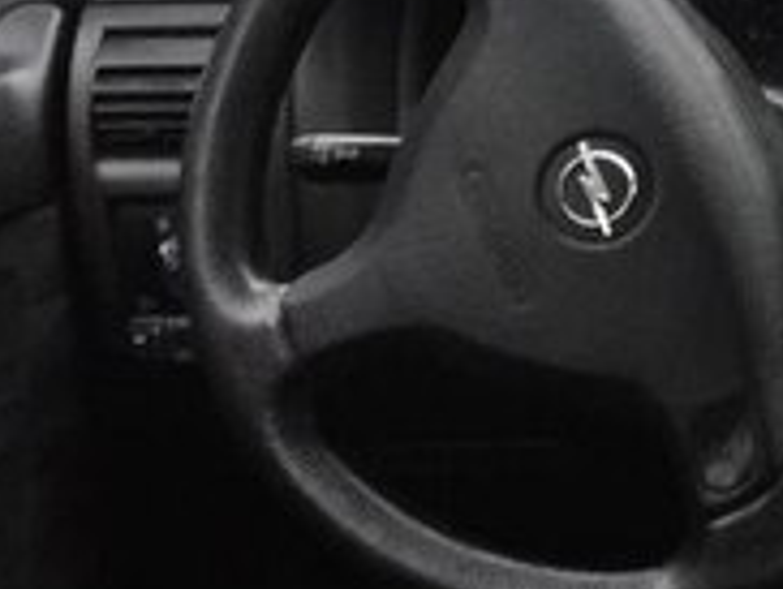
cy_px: 67
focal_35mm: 105
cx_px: 1394
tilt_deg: -16.6
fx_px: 2378
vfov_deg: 14.0
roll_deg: -0.3
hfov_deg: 16.0
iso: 64
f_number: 2.2
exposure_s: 1/33
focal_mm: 4.15
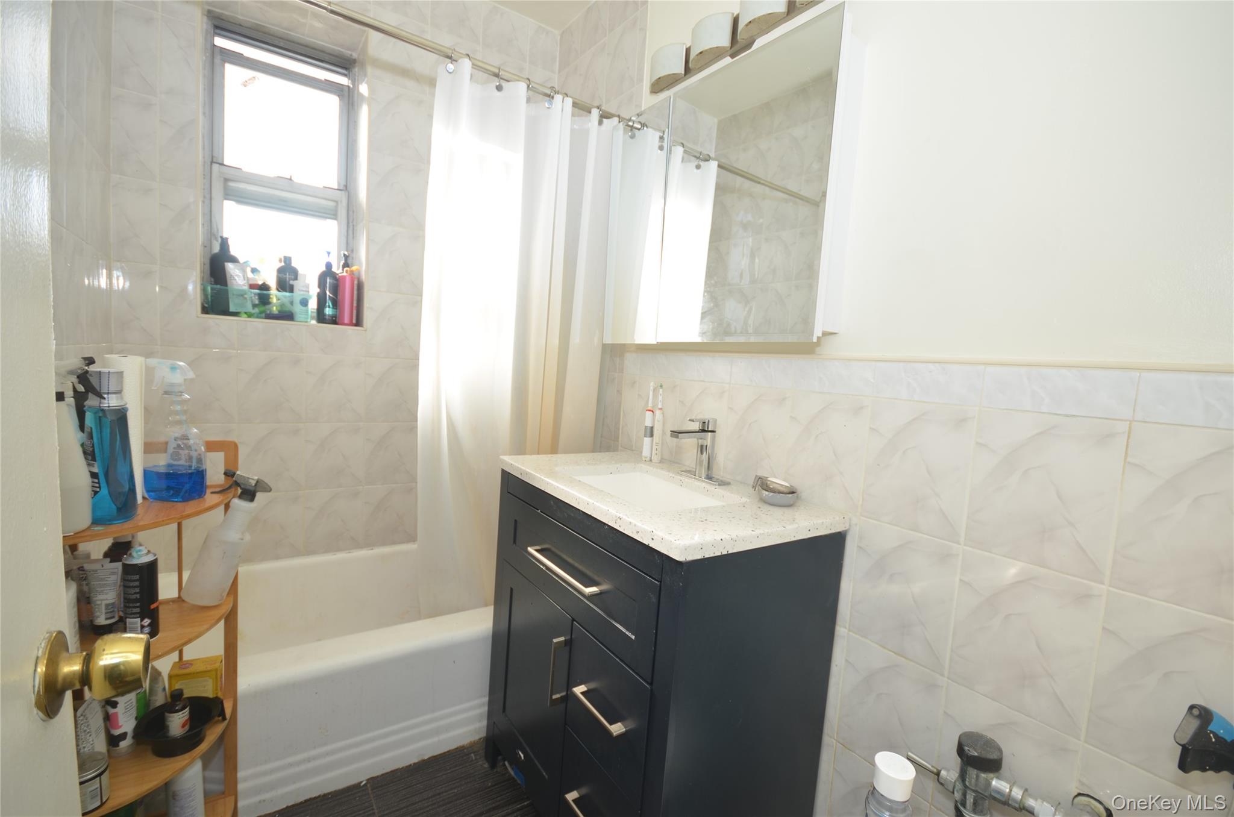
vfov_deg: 77.1
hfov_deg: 100.5
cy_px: 408
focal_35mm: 15
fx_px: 513
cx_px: 617
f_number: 5.6
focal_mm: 10
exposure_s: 1/60
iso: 125
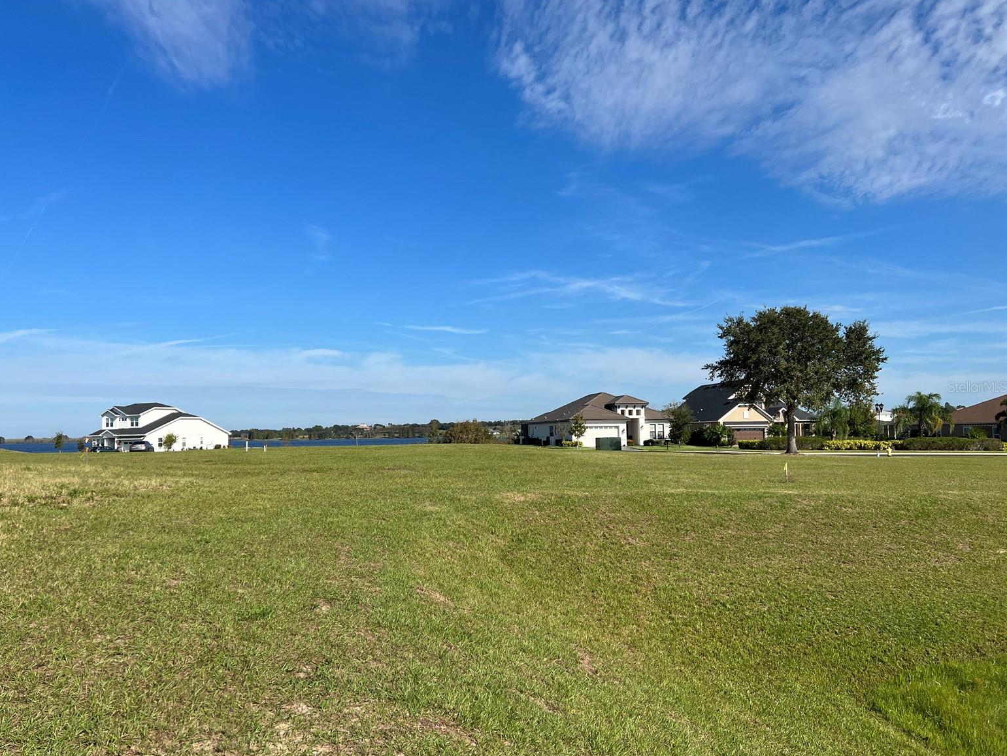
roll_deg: +1.4
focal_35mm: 27
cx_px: 487
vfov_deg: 51.4
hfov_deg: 65.3
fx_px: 786
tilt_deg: +3.3
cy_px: 387
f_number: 1.5
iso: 50
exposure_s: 1/5882
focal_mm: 5.7
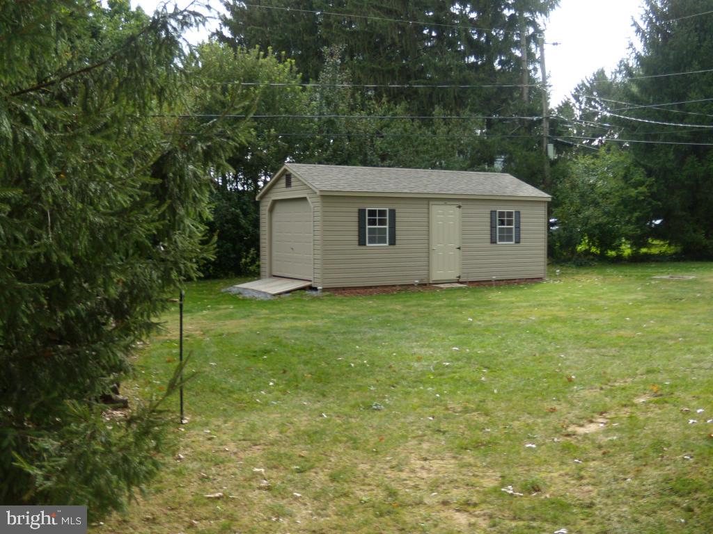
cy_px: 267
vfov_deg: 39.7
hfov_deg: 51.4
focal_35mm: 36
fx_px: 742
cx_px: 356
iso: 80
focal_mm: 6.4
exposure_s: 1/100
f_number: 3.6
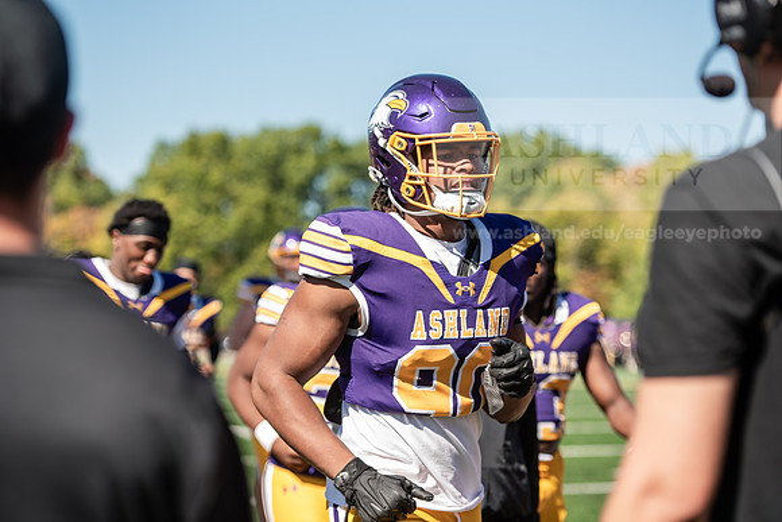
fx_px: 2216
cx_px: 391
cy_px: 261
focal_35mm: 102
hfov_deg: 20.0
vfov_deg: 13.4
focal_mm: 102
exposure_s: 1/800
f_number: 3.5
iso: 125
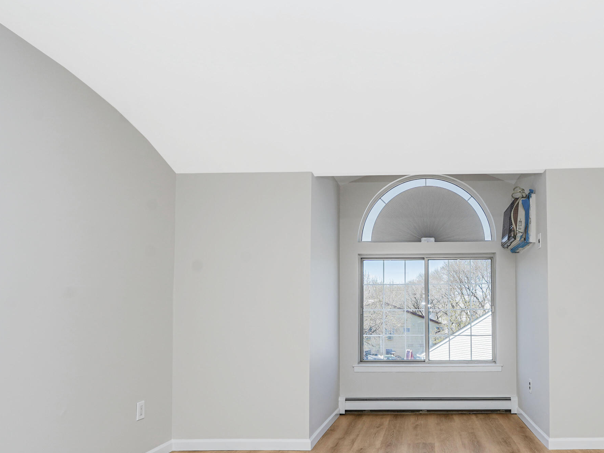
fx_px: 468
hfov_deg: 63.5
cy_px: 293
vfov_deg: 50.9
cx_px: 417
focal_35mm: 27
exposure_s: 1/100
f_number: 7.1
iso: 50
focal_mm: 16.5
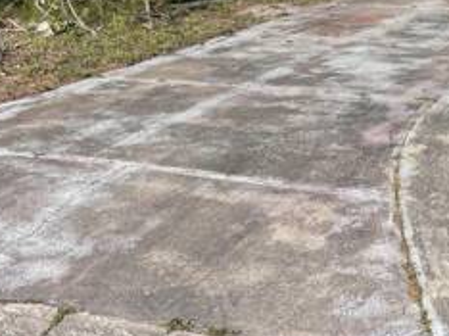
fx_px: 920
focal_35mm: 71
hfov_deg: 27.0
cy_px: -70
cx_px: 340
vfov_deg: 19.4
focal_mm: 4.2
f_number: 1.6
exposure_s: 1/3509
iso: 32
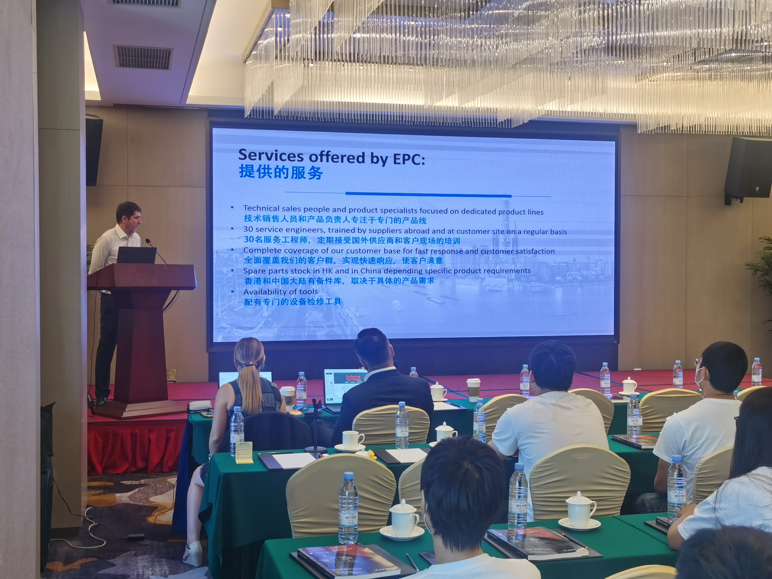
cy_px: 290
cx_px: 386
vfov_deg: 32.2
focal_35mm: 45
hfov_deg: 42.1
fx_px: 1004
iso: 50
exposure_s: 1/100
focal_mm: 5.56
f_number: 1.6
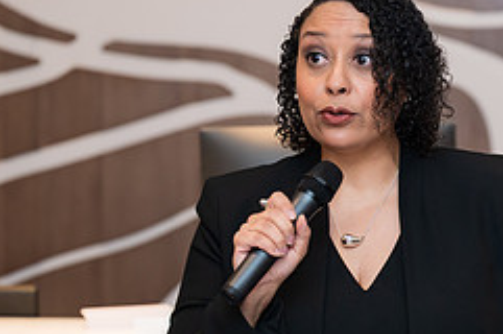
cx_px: 464
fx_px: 2972
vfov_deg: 6.4
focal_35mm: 213
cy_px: 211
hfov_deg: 9.6
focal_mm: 81
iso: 400
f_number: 3.2
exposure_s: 1/160
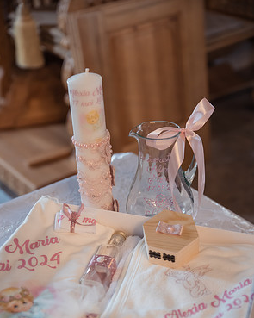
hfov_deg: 24.2
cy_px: 192
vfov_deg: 29.9
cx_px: 127
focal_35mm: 63
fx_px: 592
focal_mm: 55
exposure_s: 1/60
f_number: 2.8
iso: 1600
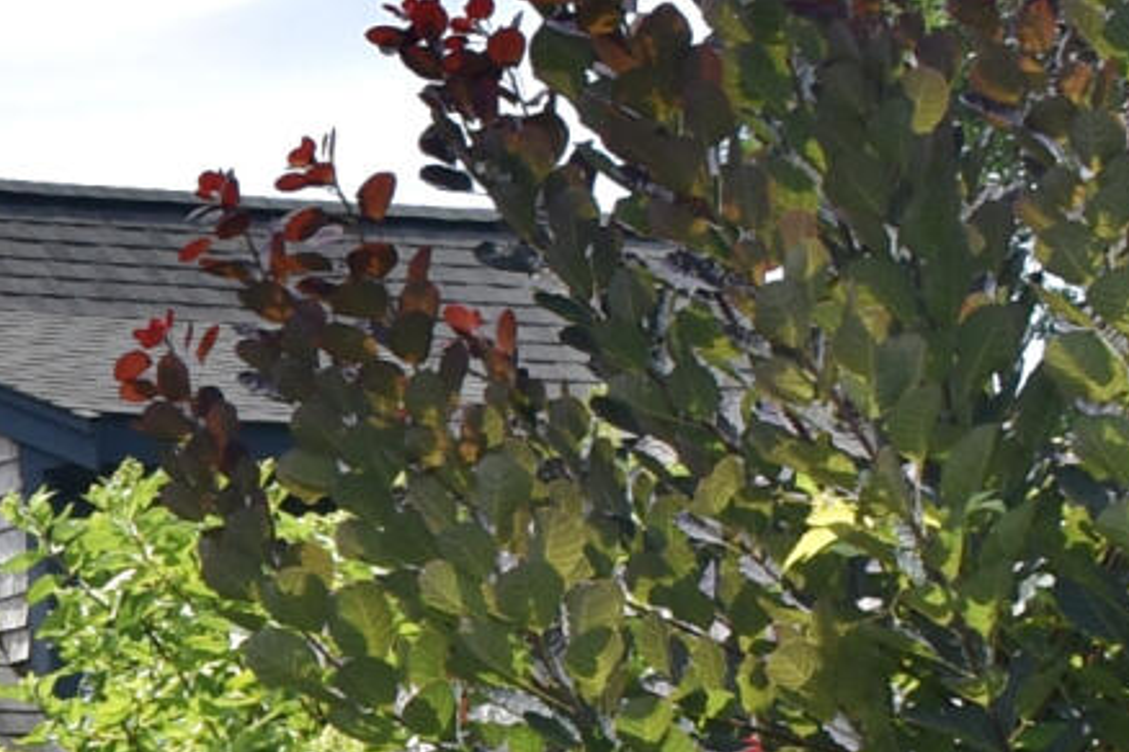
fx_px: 5801
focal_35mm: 185
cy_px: 843
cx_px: -1297
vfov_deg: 7.4
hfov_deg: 10.1
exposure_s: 1/250
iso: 100
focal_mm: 18
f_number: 7.1
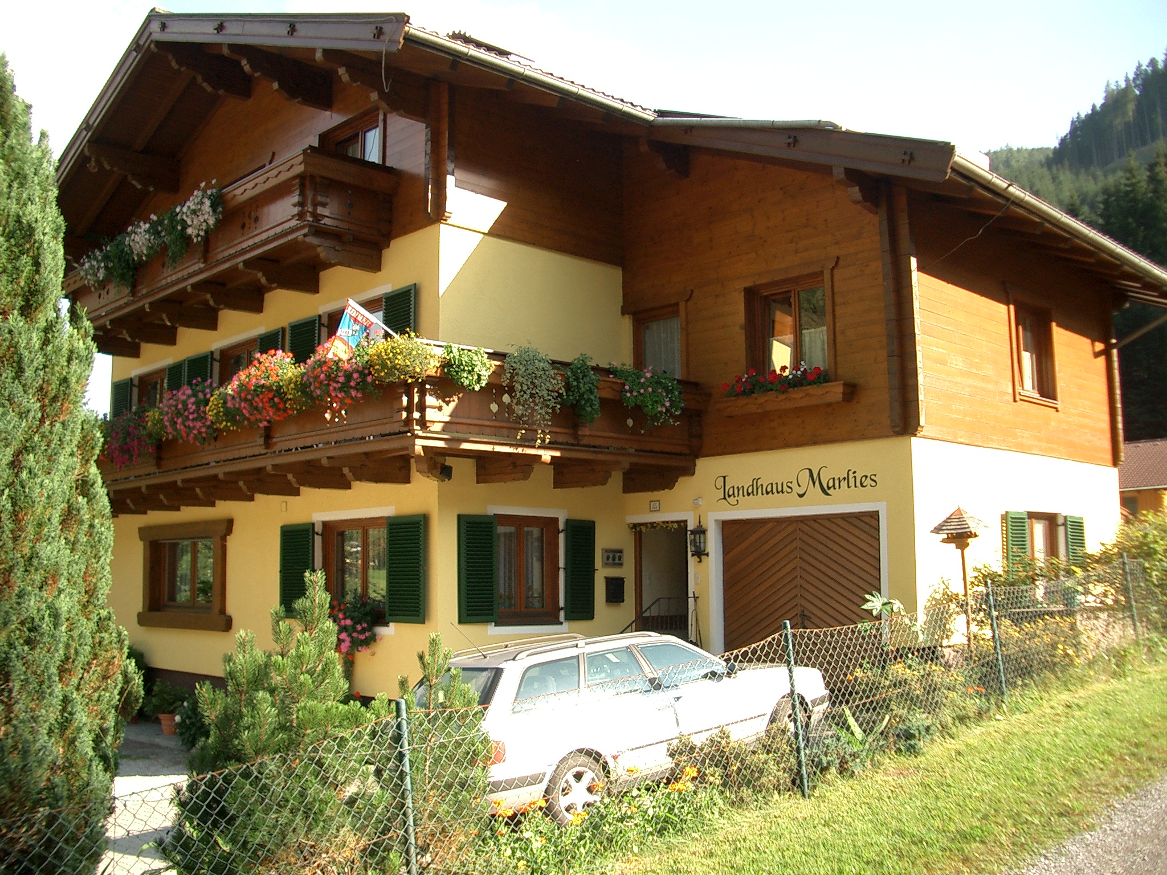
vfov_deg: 40.7
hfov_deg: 52.6
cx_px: 584
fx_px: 1180
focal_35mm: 35
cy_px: 438
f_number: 2.6
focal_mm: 5.8
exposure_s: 1/250
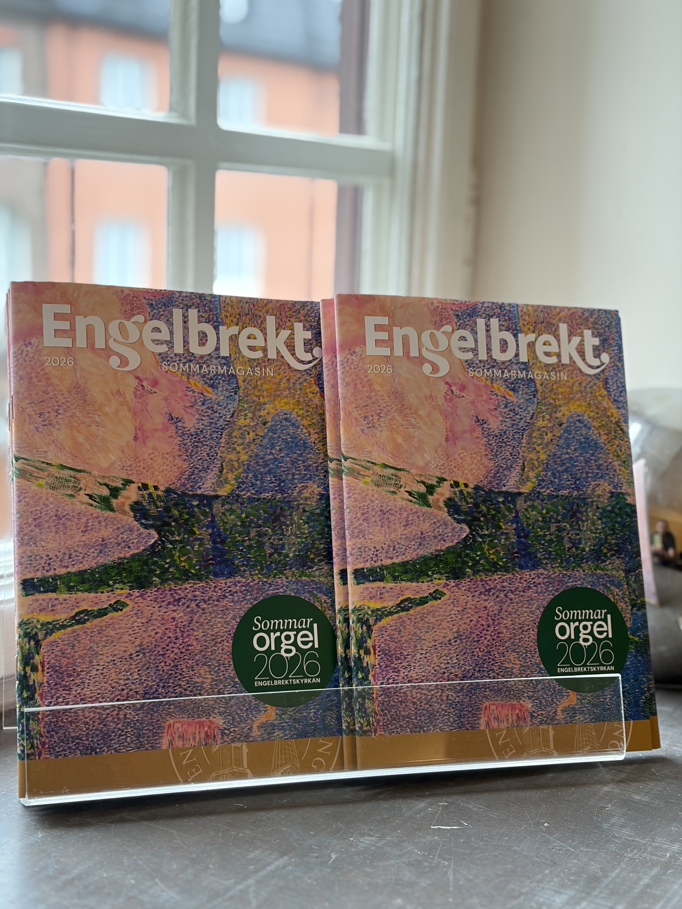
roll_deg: -1.8
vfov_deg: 34.9
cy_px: 463
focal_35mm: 55
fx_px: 1445
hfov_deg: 26.6
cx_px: 323
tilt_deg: -8.6
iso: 100
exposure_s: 1/50
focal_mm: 5.96
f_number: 1.6
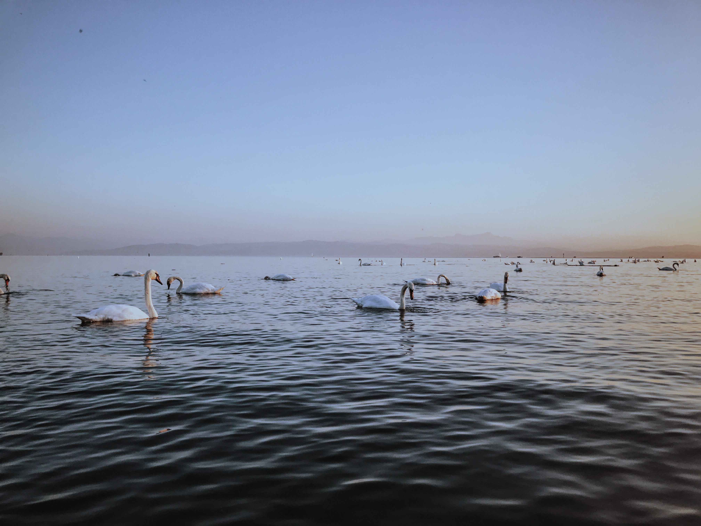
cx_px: 350
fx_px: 567
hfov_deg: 63.4
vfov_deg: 49.7
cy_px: 263
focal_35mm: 28
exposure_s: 1/622
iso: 20
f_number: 1.8
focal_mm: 3.99
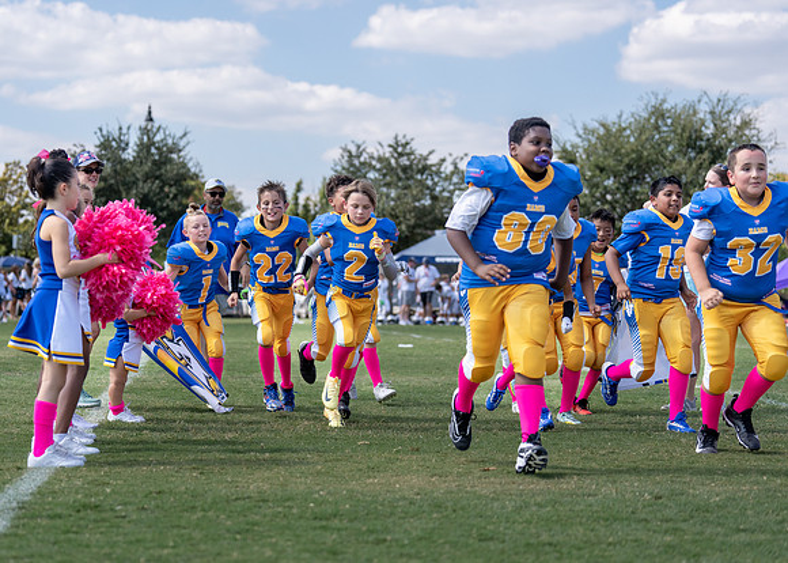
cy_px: 277
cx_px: 349
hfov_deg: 23.4
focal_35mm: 85
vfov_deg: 16.8
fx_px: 1900
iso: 160
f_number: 2.8
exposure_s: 1/2000
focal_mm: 70
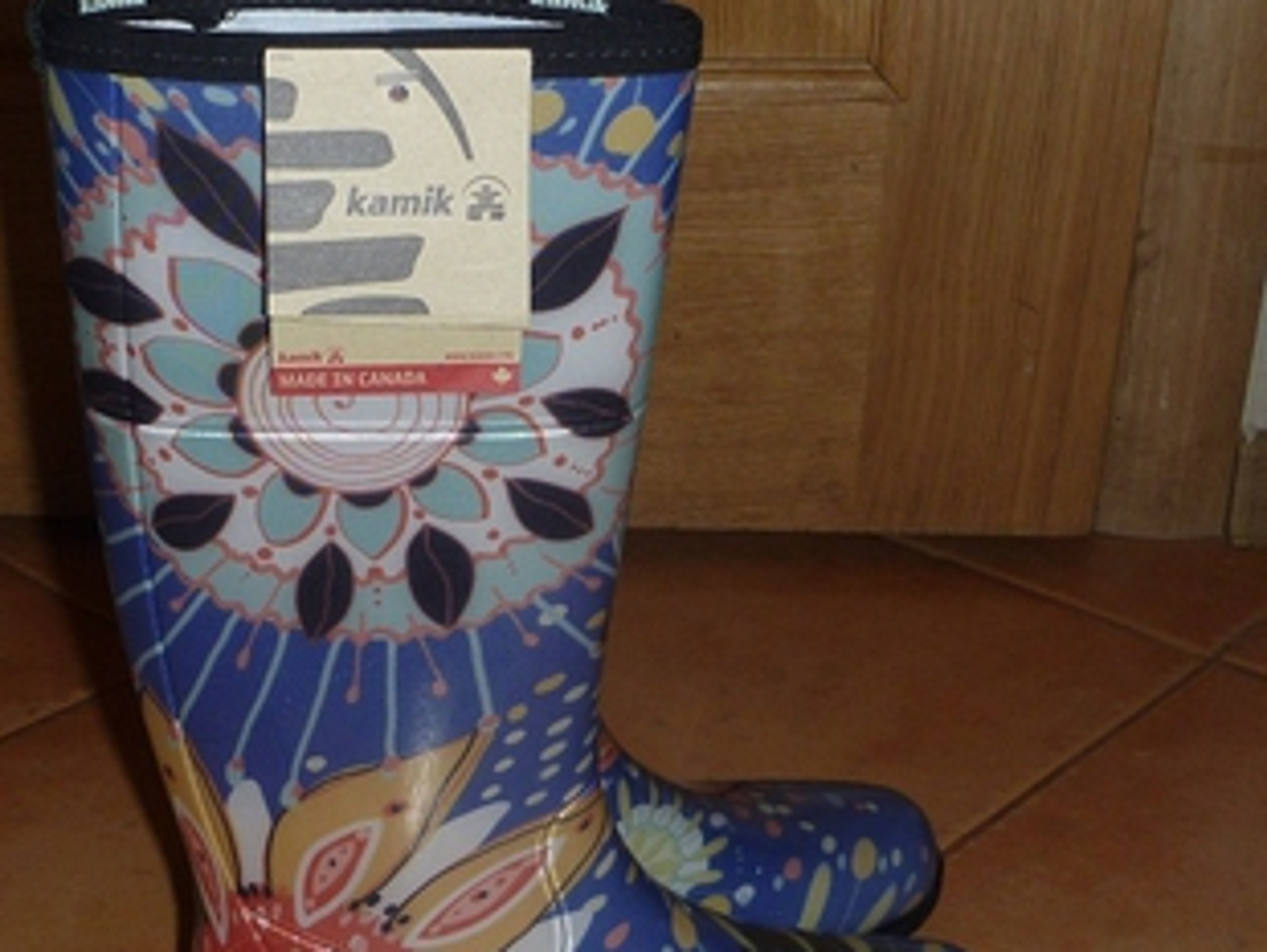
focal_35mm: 58
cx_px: 429
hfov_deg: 32.9
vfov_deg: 25.2
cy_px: 572
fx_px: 2125
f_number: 3.3
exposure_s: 1/30
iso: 100
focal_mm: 4.9
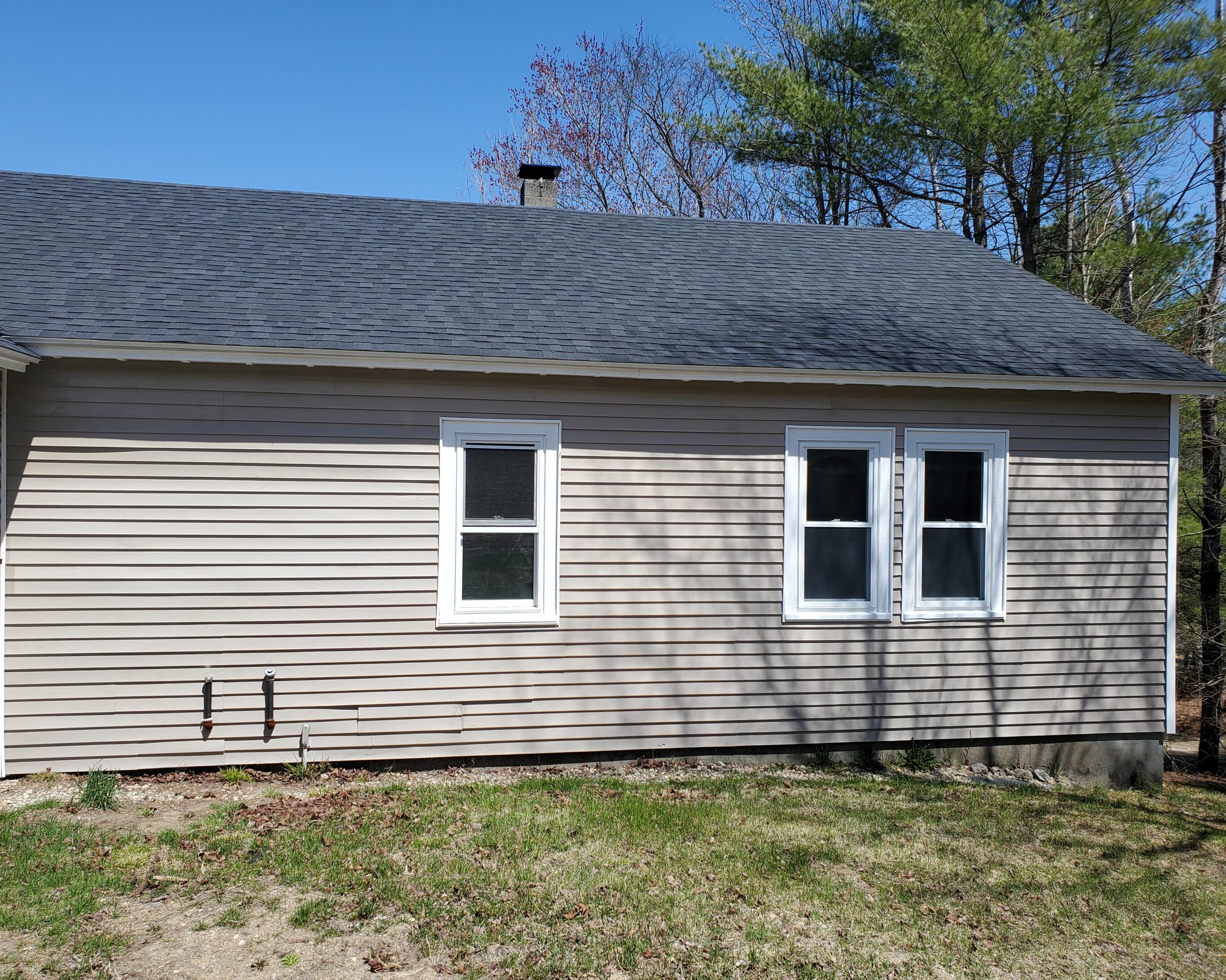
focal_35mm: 28
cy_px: 492
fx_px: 1016
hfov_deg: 62.2
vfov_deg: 51.5
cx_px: 582
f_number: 2.4
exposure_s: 1/1480
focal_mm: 4.3
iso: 50
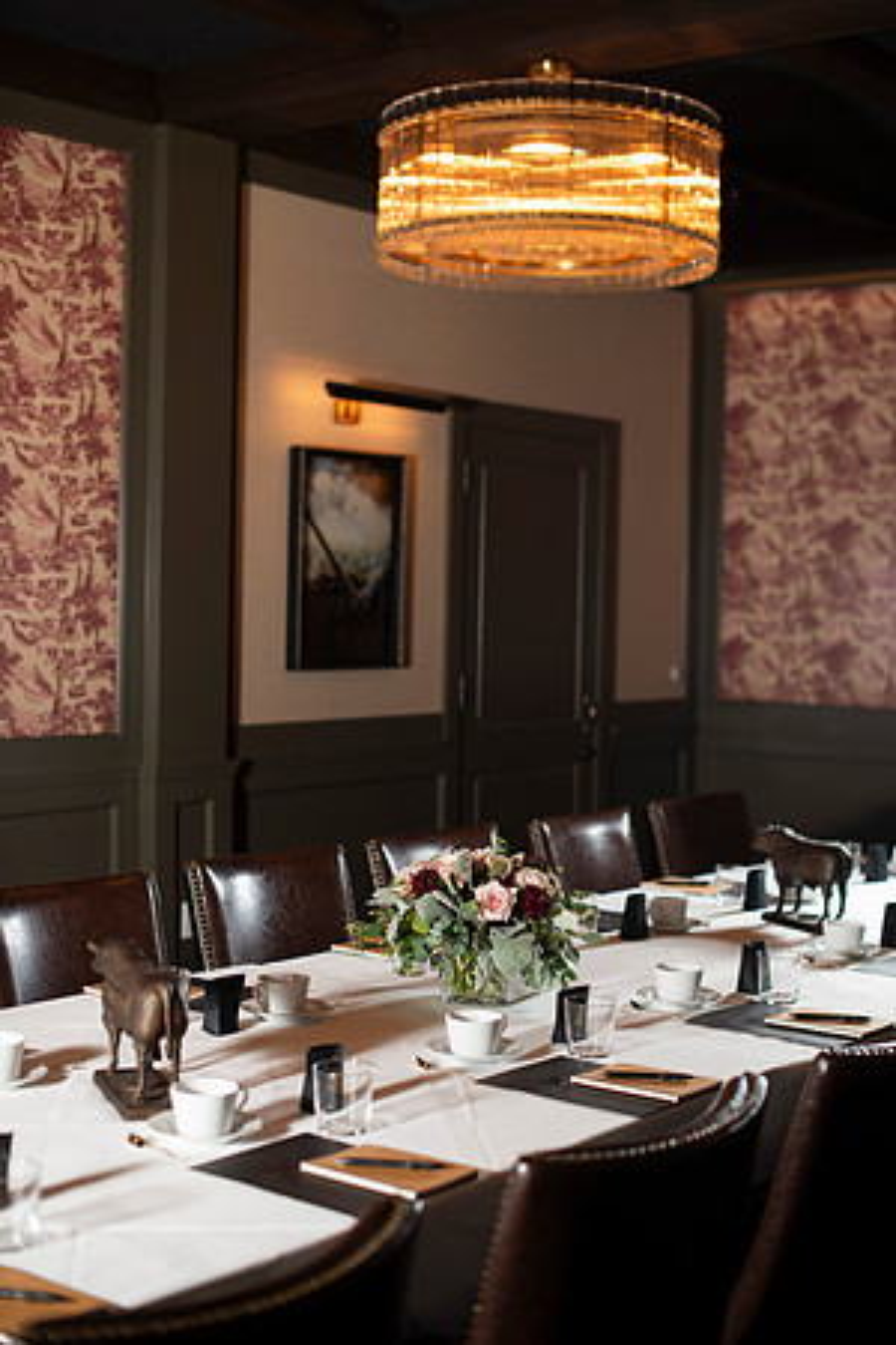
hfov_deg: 27.0
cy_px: 672
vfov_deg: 39.6
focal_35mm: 50
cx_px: 448
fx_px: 1867
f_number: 2.2
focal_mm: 50
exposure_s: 1/250
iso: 200
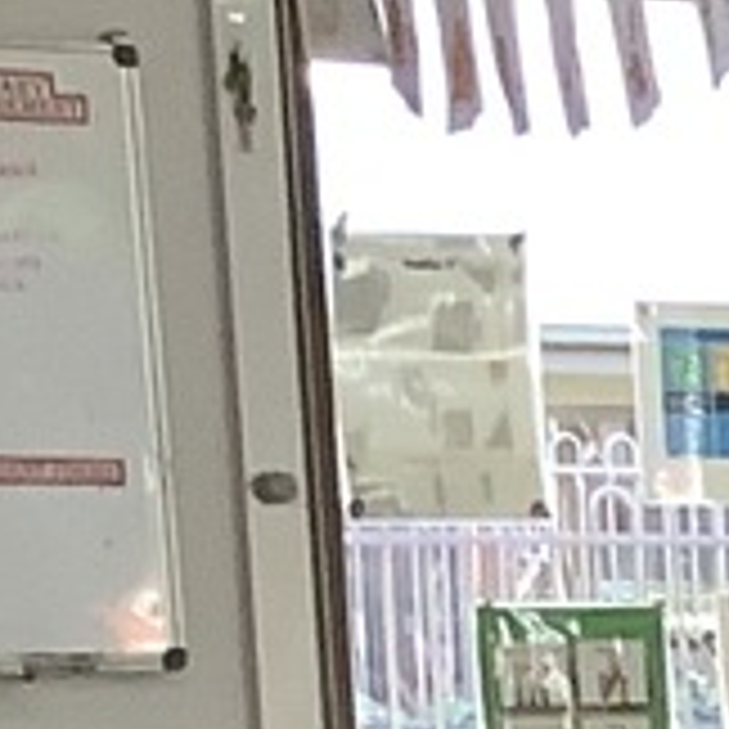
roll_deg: -1.7
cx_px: 2864
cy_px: 1838
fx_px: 6123
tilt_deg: -13.6
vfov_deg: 6.4
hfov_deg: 5.8
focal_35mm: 257
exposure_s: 1/50
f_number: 2.4
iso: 100
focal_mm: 3.3
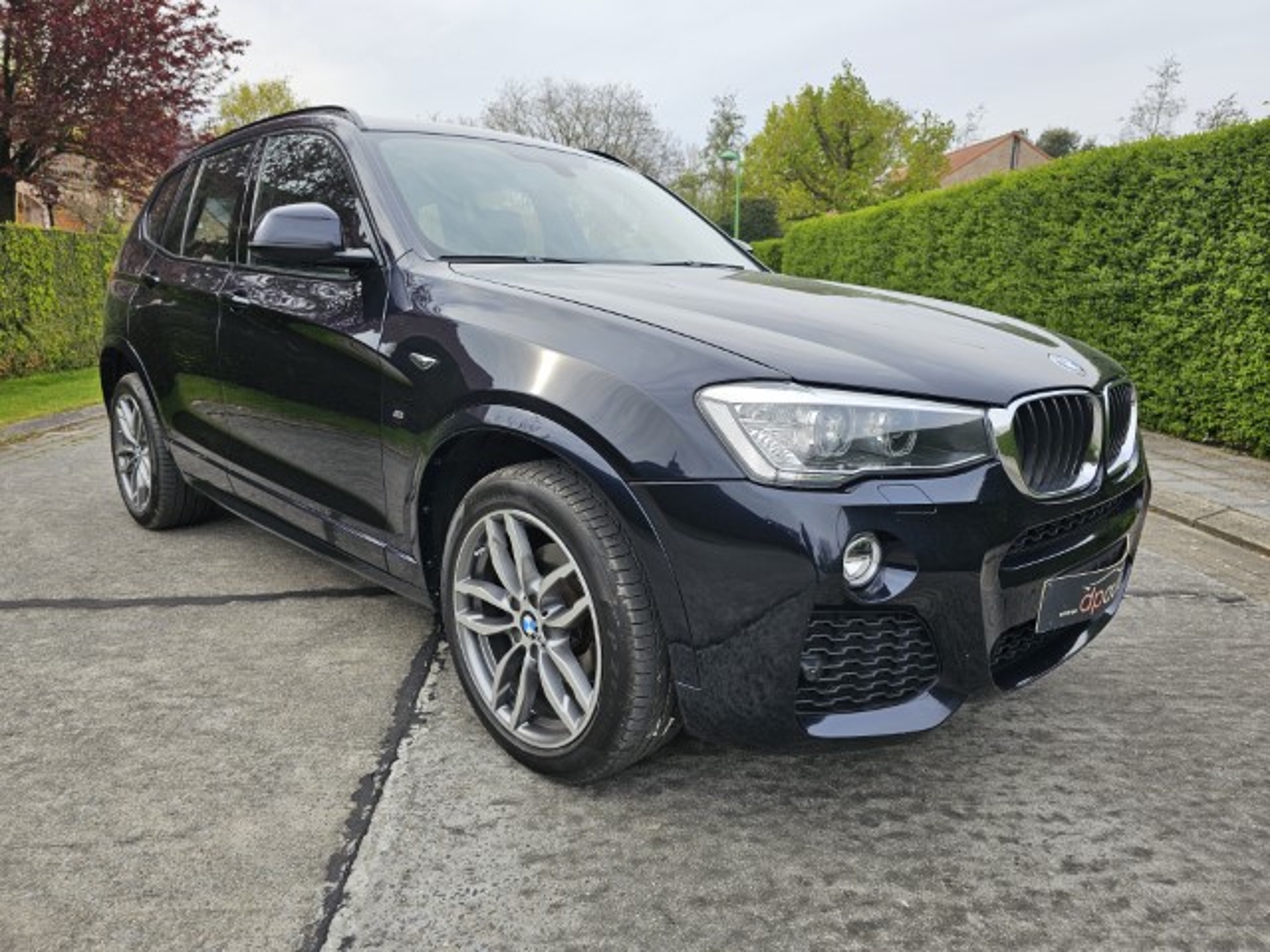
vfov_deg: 58.9
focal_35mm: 23
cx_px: 635
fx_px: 844
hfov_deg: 73.9
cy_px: 476
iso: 10
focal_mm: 6.3
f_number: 1.7
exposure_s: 1/225
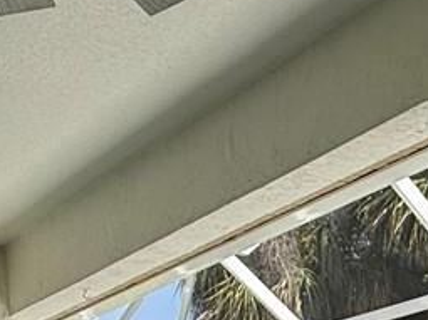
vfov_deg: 13.7
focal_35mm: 88
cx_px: 557
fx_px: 1088
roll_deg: +2.1
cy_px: 685
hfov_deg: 20.4
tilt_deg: -8.3
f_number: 2.2
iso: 50
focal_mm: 2.22
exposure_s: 1/1189
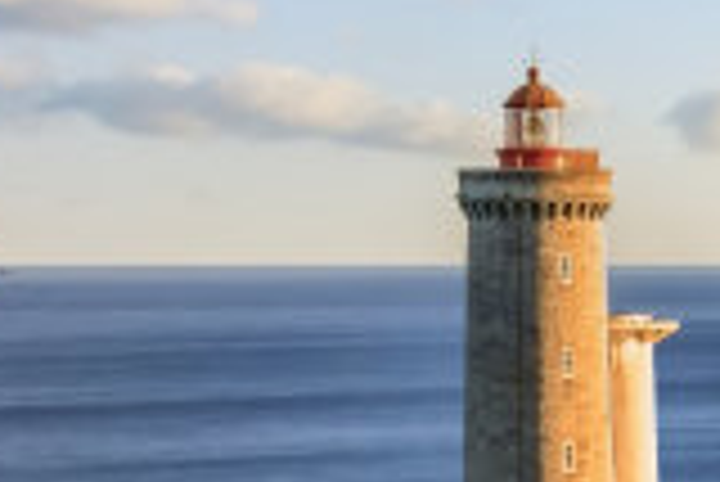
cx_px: 950
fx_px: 4964
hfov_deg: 8.2
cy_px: 613
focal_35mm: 248
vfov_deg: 5.5
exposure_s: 30
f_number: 16
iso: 64
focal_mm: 65
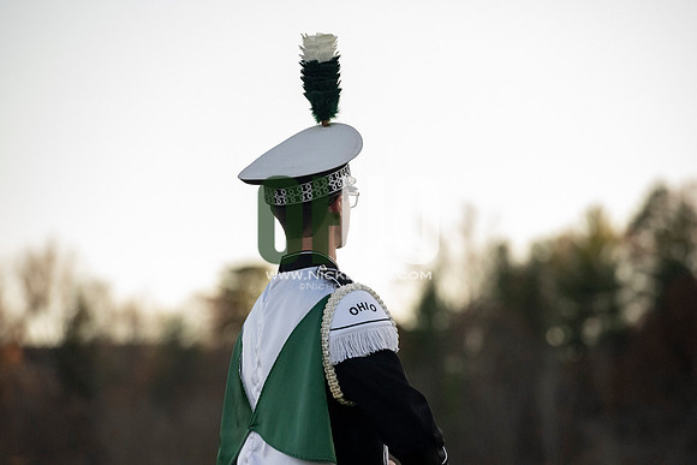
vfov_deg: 6.9
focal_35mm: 200
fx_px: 3873
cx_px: 348
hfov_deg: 10.3
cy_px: 232
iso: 5000
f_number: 4.5
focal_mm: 200
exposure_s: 1/5000
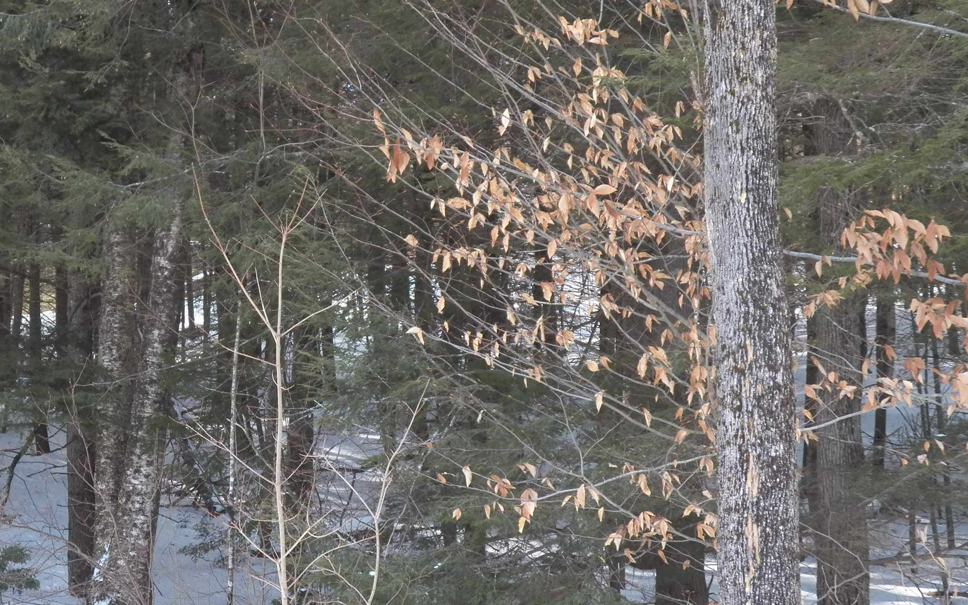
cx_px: 290
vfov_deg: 19.4
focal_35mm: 67
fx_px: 1768
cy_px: 302
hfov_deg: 30.3
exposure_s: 1/250
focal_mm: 7.9
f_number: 3.6
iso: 125
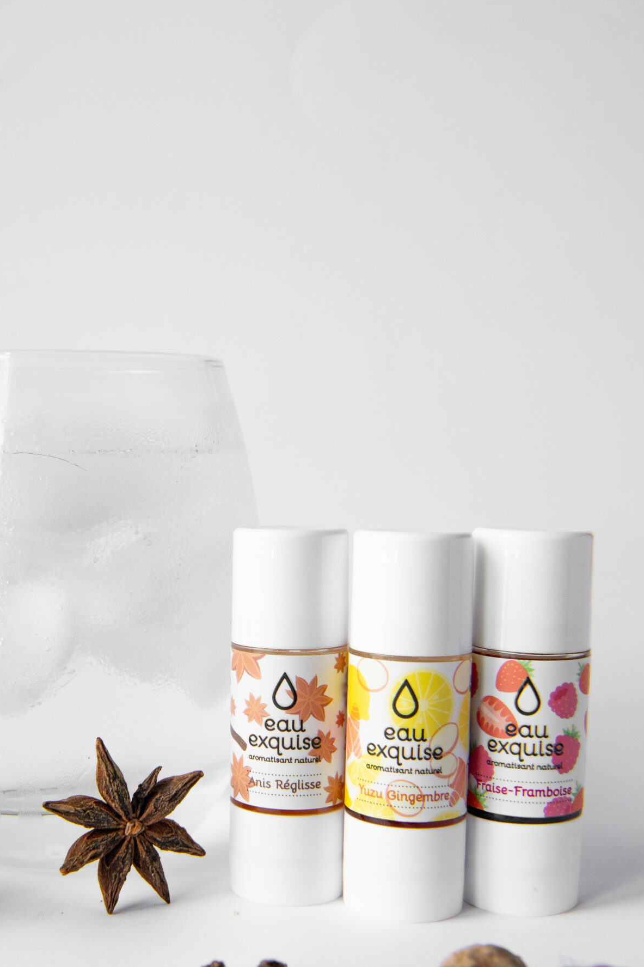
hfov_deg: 27.3
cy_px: 571
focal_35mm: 49
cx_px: 188
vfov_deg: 40.2
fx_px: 1315
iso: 640
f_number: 16
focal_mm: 34
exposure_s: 1/80
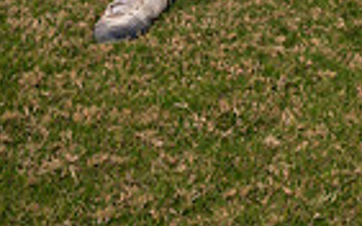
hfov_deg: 18.1
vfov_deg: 10.0
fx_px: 1124
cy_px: -324
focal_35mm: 114
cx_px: 293
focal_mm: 35
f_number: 11
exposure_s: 1/250
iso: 250
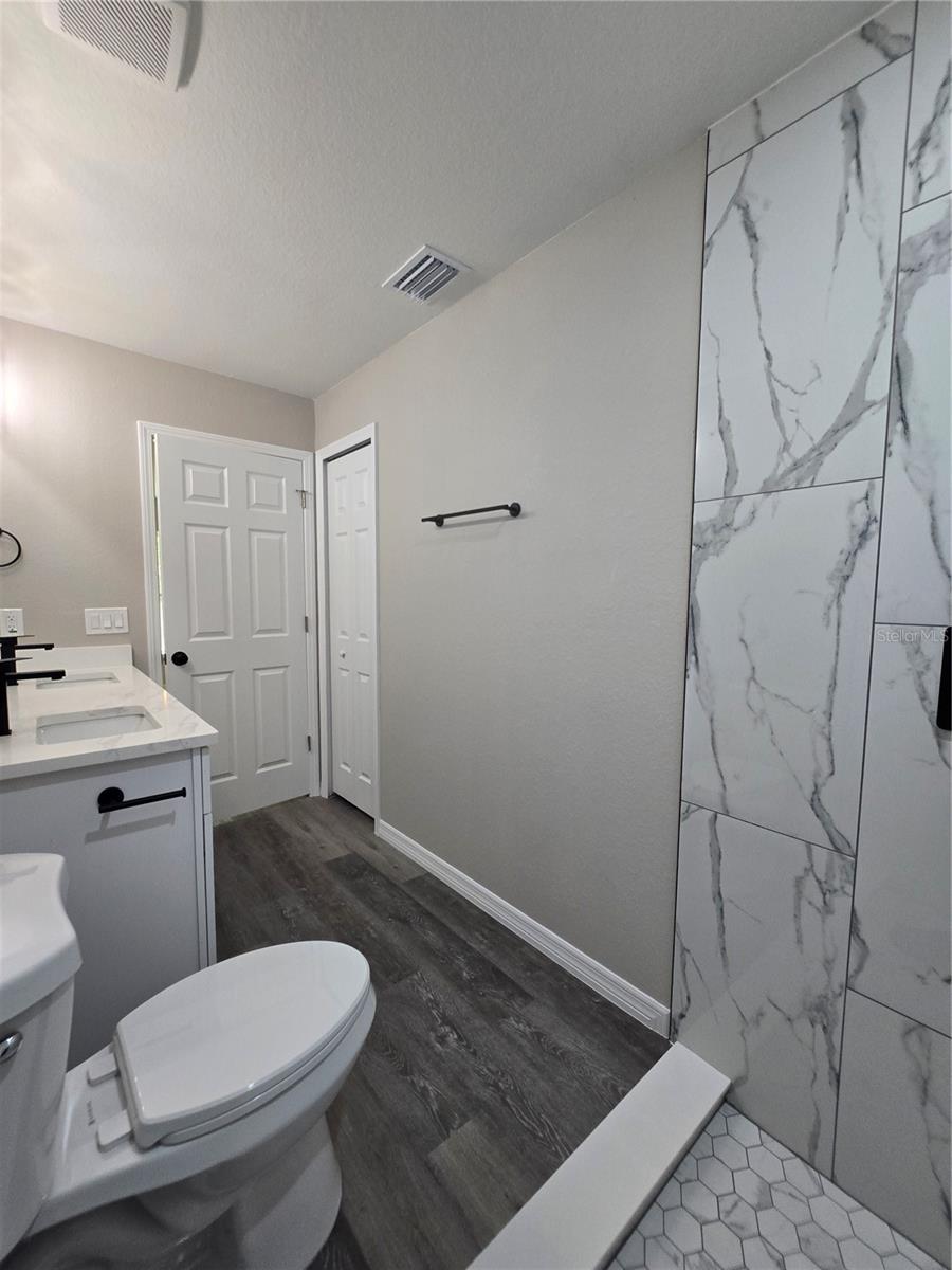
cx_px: 476
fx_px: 477
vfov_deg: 106.2
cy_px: 635
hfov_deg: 89.9
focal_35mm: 13
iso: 100
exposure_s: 1/60
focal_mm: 2.2
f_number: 2.2
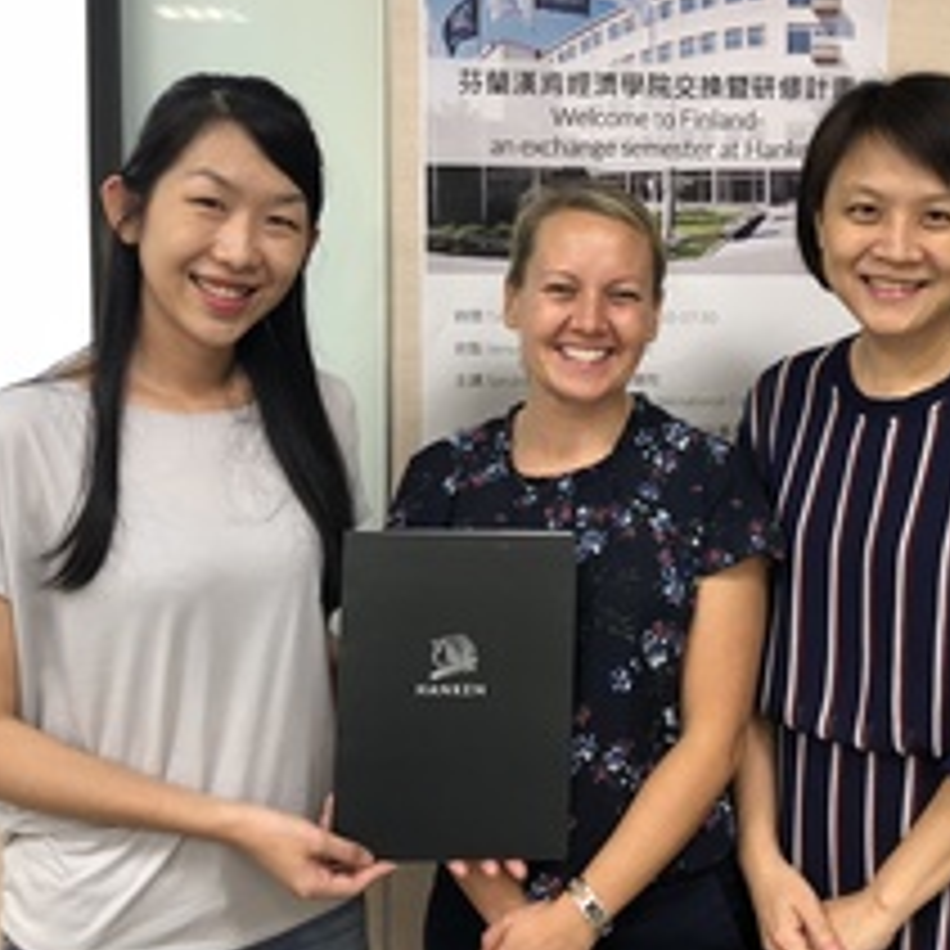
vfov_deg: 35.9
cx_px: 617
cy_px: 378
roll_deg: -0.1
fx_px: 1459
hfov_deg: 35.8
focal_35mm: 47
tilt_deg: -4.5
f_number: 1.8
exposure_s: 1/20
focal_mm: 3.99
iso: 40
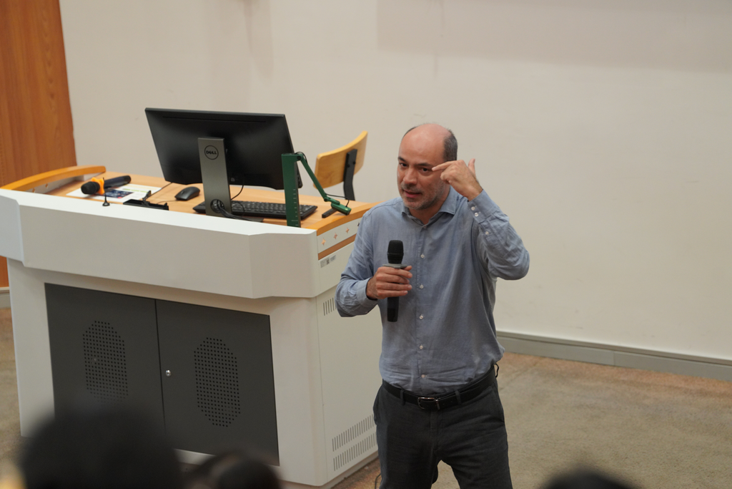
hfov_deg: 12.2
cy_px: 244
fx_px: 3416
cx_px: 366
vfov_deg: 8.2
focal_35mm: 168
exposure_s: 1/200
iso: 2500
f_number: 4
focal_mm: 168
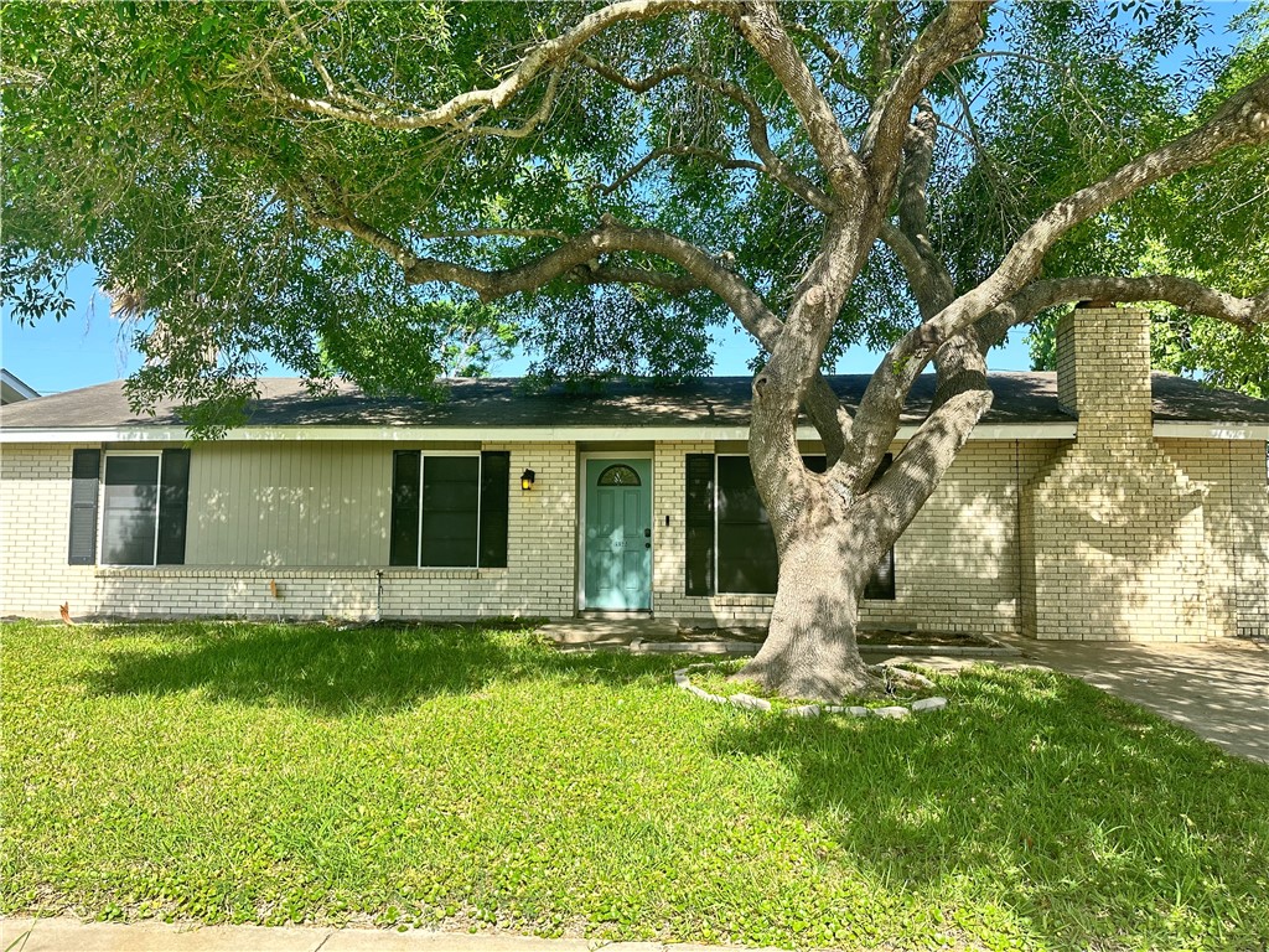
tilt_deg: +4.4
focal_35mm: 24
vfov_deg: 56.8
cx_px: 634
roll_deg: -0.4
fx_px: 880
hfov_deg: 71.6
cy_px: 476
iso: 80
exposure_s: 1/1019
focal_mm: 6.86
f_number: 1.78
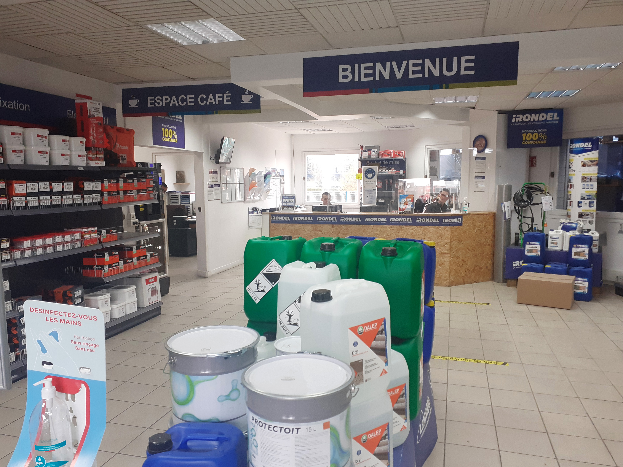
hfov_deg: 65.3
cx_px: 312
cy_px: 234
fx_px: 486
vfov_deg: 51.4
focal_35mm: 27
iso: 64
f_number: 1.9
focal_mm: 3.6
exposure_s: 1/50
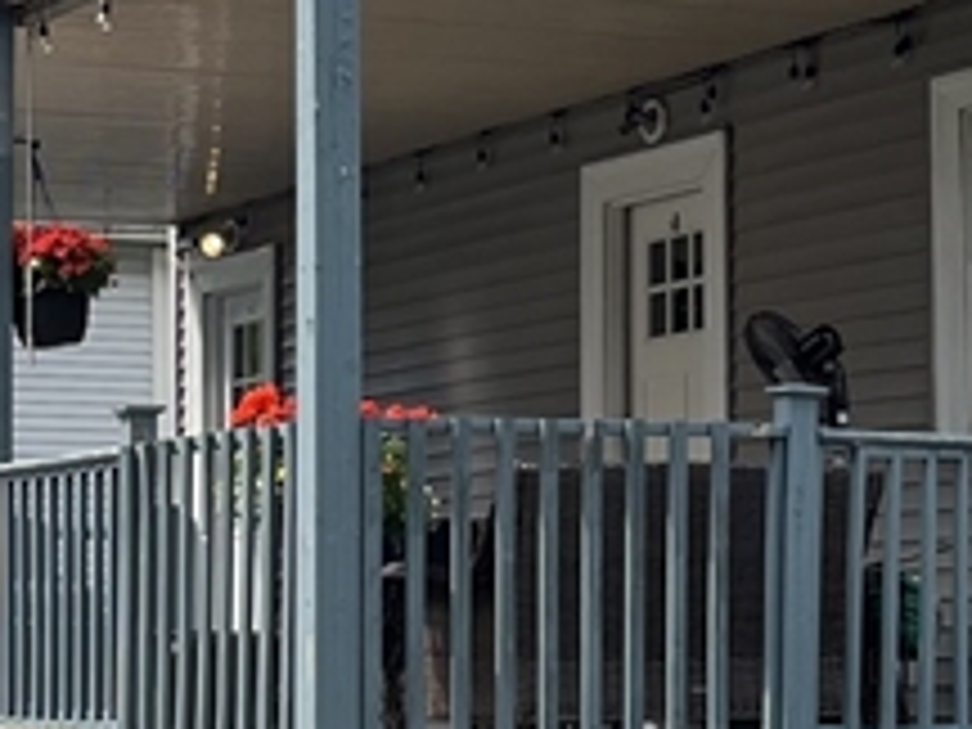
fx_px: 3454
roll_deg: -0.1
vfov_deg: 12.0
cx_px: 266
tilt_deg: +4.3
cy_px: 364
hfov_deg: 16.0
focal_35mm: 123
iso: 50
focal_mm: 5.1
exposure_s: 1/1992
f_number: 1.6
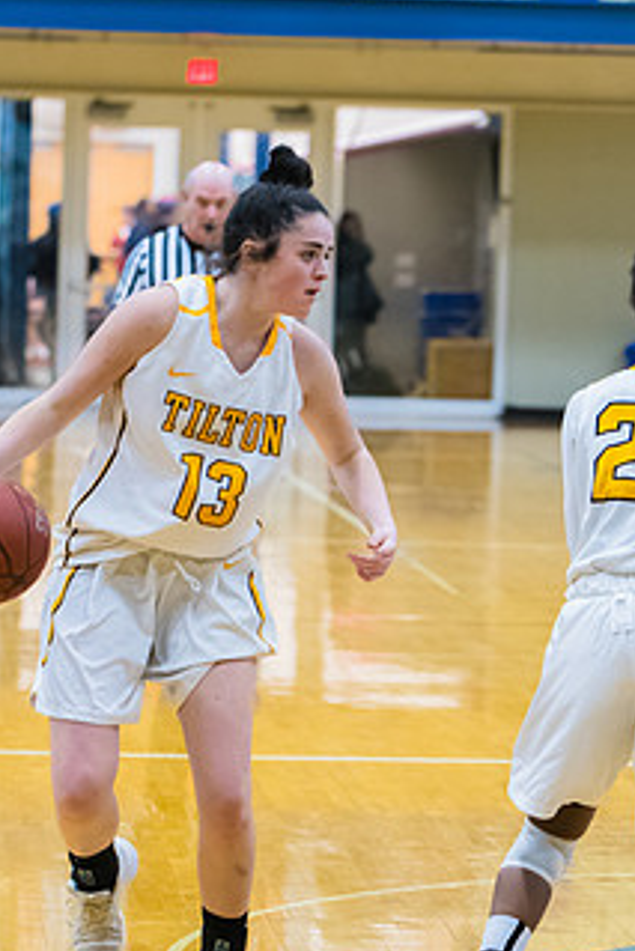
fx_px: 4810
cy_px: 608
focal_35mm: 182
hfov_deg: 7.6
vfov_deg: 11.3
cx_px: 227
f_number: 3.2
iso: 3200
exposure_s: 1/400
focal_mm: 86
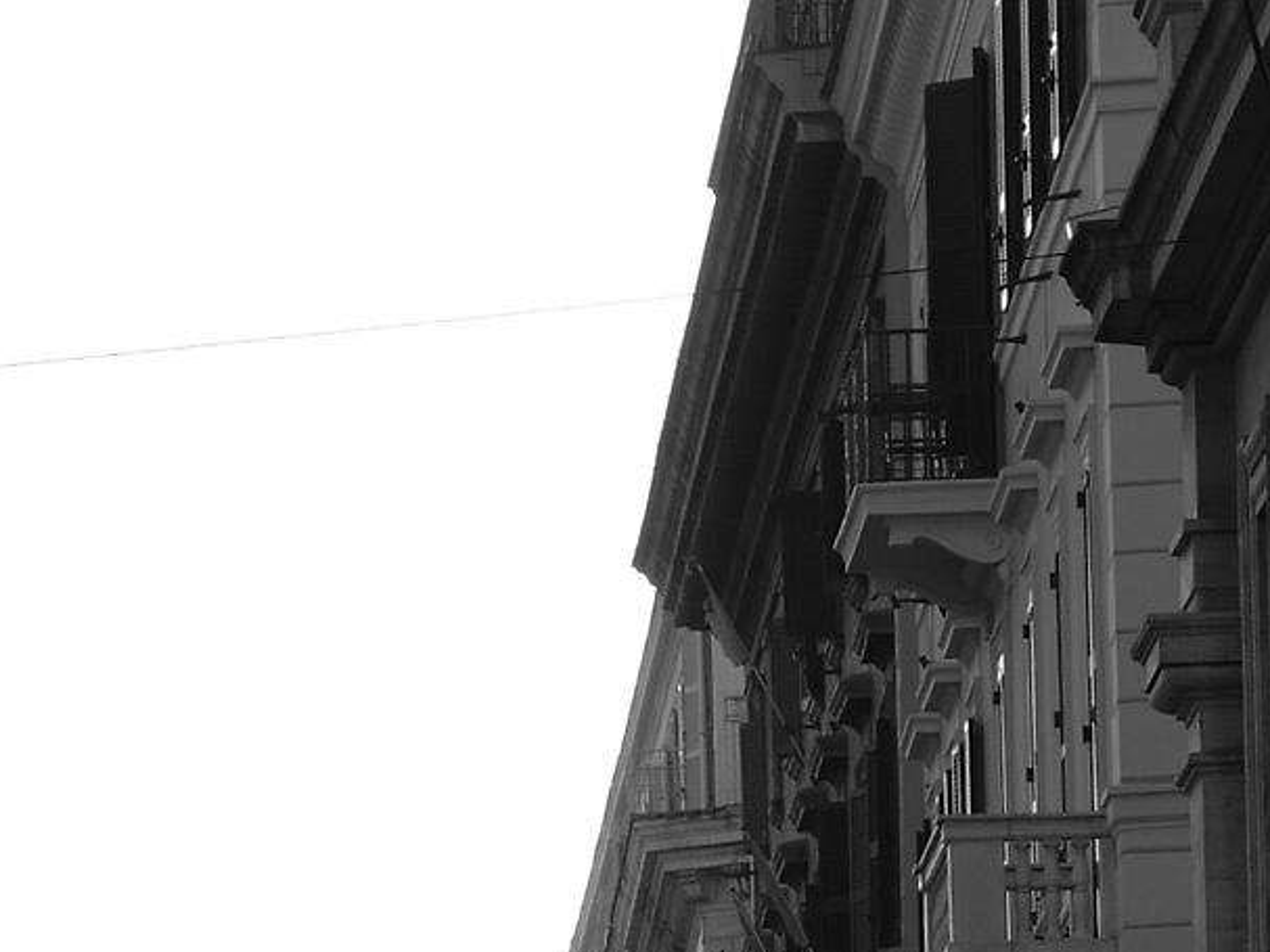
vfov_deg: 4.1
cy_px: 1661
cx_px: -820
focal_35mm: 356
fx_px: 13058
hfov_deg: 5.5
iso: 200
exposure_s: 1/250
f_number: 5.6
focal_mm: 45
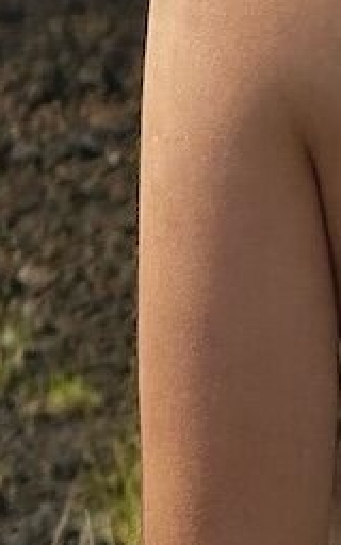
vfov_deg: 2.6
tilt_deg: -0.8
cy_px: -547
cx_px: 823
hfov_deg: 1.6
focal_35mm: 794
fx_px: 11806
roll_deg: +1.1
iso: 50
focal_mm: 15.66
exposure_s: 1/1969
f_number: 2.8
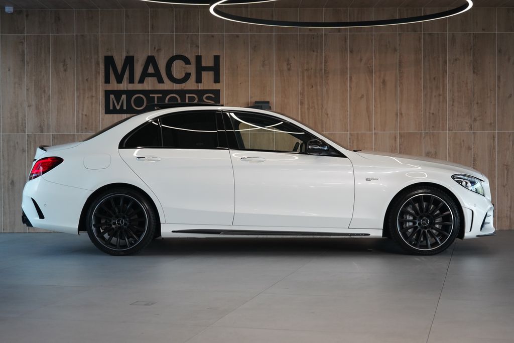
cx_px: 257
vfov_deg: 22.6
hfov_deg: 33.4
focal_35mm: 60
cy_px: 172
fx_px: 857
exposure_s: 1/160
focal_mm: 60
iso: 2000
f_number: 5
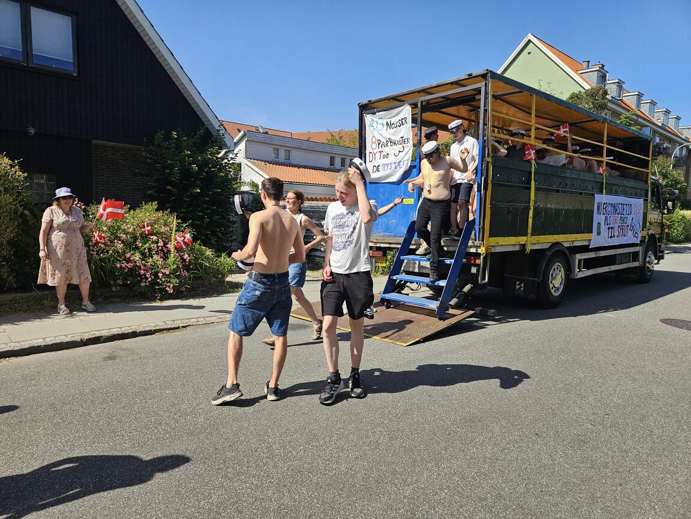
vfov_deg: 58.9
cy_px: 260
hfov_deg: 73.9
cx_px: 346
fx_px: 459
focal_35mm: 23
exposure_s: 1/2000
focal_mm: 5.4
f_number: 1.8
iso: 40
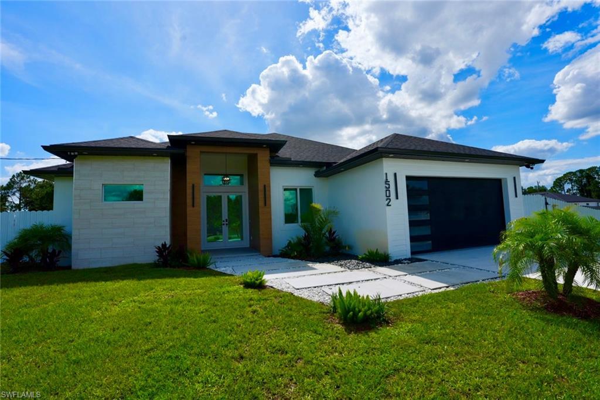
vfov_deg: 73.8
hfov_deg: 96.7
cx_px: 300
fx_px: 267
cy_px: 200
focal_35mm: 16
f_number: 8
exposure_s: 1/400
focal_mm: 16
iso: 100
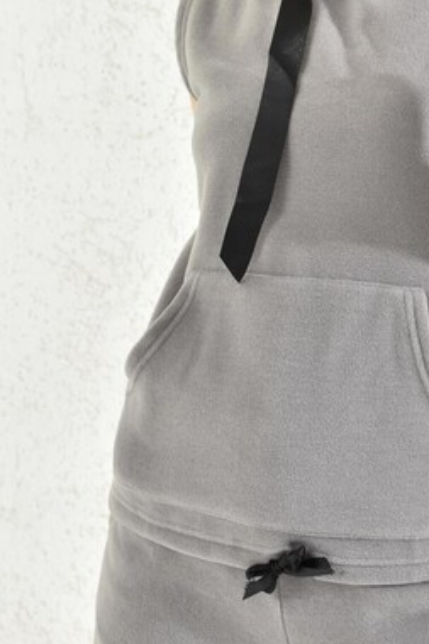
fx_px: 1342
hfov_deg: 18.1
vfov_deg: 26.3
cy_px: 90
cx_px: 288
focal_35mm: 75
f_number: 7.1
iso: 100
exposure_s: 1/160
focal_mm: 38
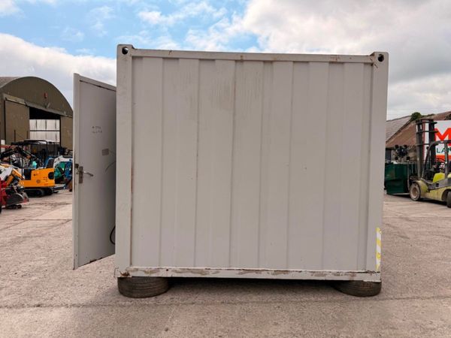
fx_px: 313
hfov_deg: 71.6
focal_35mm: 24
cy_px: 169
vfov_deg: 56.8
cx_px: 226
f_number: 1.78
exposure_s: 1/5714
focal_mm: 6.76
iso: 100
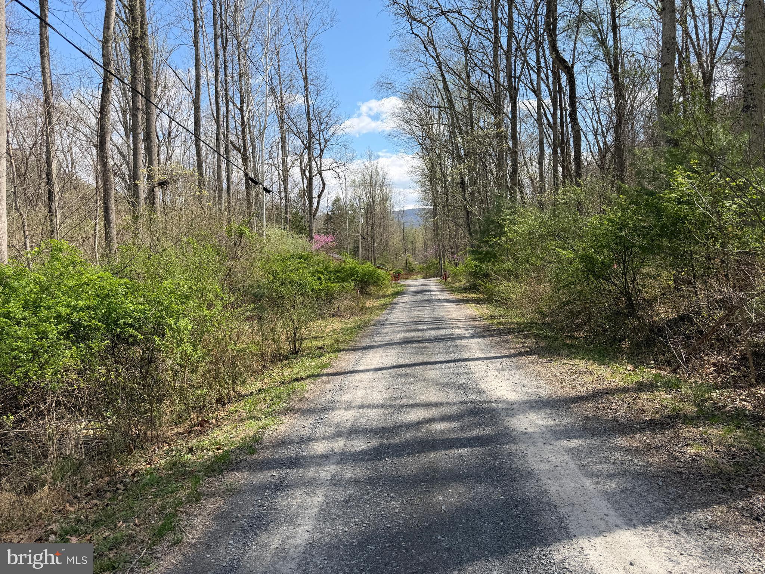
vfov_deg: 56.8
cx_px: 382
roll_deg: +2.0
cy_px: 287
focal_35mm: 24
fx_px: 530
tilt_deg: -2.3
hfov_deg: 71.6
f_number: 1.78
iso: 80
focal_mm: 6.76
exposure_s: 1/2907
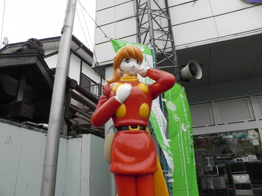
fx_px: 197
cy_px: 98
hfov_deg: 67.3
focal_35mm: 26
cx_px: 131
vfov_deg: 53.0
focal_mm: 4.6
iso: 160
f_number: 4.5
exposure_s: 1/128
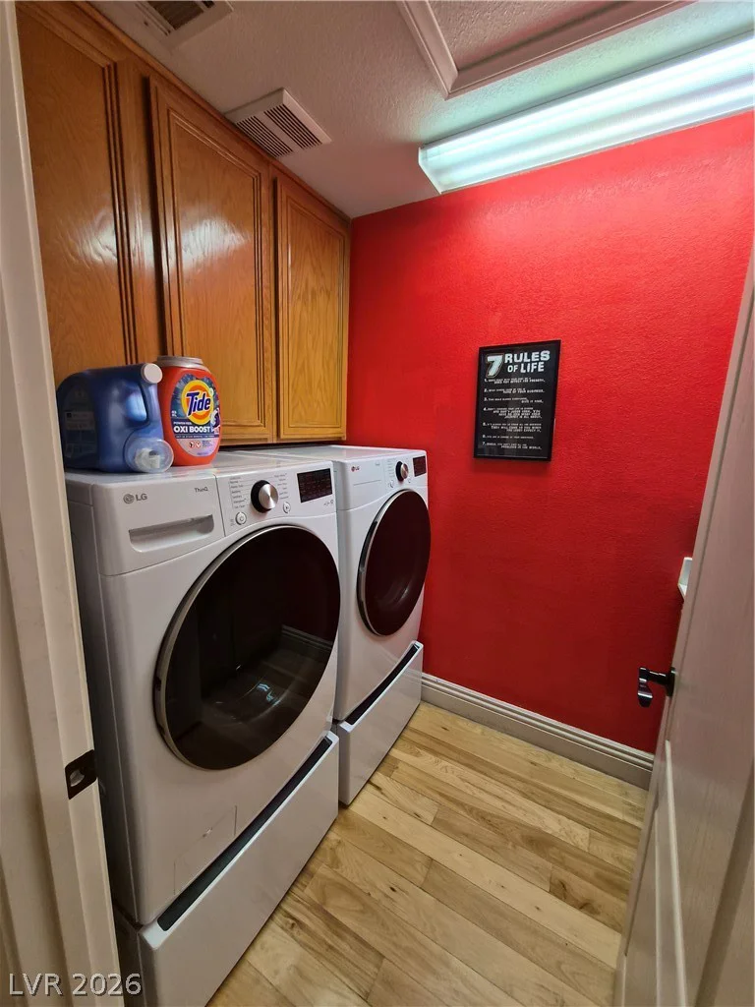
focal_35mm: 13
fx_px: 378
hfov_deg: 89.9
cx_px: 378
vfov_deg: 106.2
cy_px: 504
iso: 80
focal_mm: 1.7
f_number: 2.2
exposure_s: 1/60
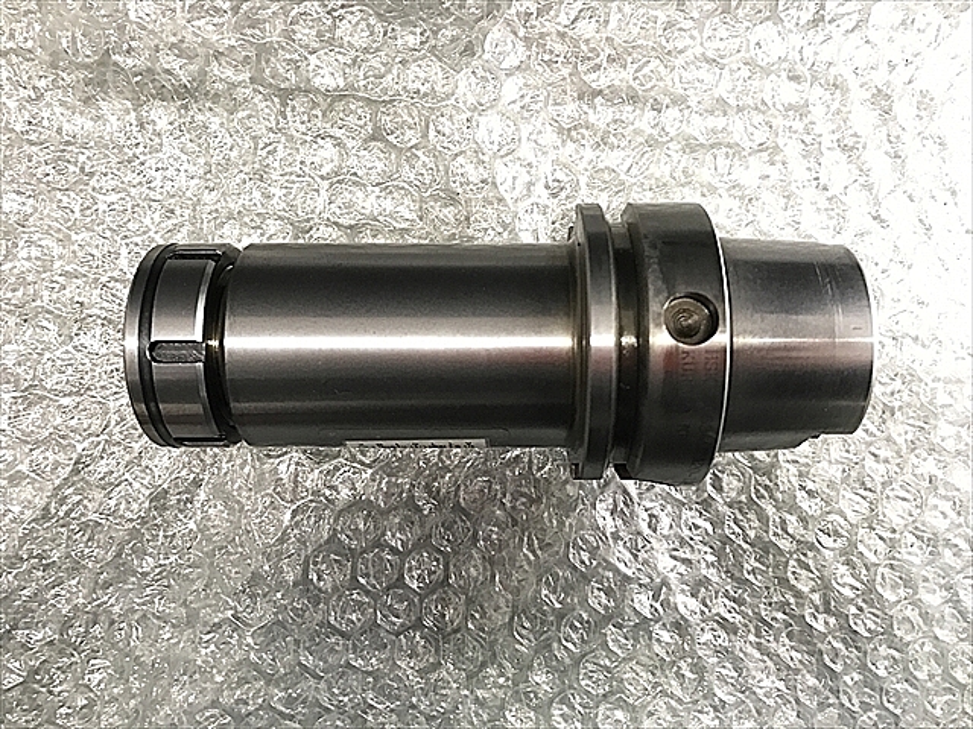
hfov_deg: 63.4
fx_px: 787
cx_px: 486
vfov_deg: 49.7
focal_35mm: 28
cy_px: 364
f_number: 1.8
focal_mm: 3.99
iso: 50
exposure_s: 1/16
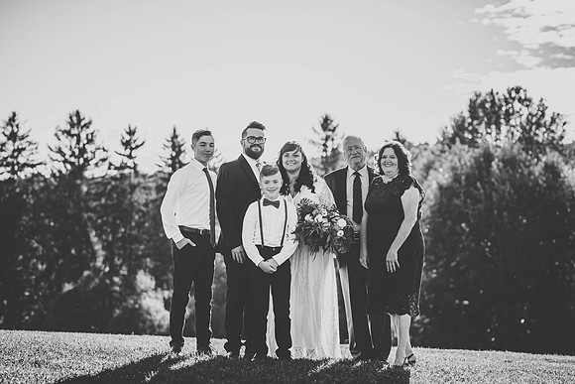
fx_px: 1569
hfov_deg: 20.8
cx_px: 279
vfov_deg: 13.9
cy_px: 230
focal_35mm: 98
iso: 500
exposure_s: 1/4000
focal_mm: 82
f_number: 2.8
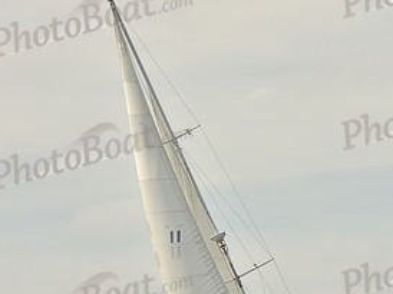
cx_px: 267
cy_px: 208
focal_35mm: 275
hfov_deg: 7.2
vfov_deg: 5.4
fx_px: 3119
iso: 320
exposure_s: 1/1250
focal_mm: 135
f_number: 10
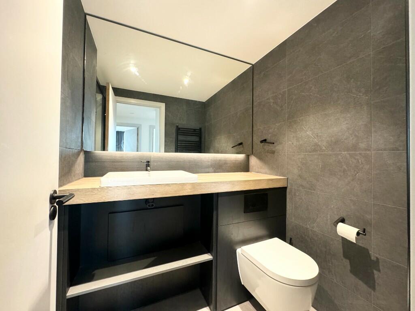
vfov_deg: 85.7
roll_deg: -1.1
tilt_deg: +1.5
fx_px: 168
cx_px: 208
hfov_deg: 102.1
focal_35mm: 14
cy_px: 156
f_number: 2.2
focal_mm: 2.22
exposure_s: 1/50
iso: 400
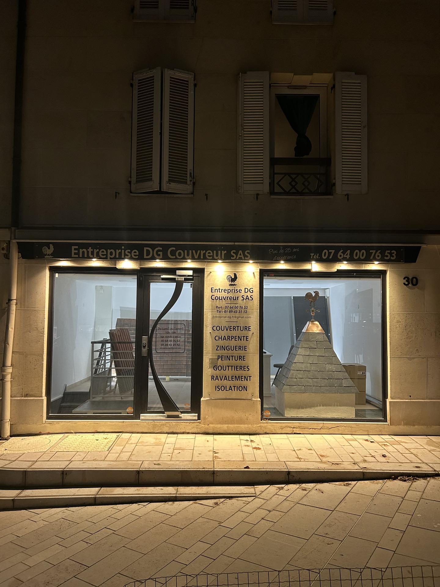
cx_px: 220
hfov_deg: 53.1
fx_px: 441
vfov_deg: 67.3
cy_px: 294
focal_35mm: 26
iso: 250
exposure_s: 1/50
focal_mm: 5.7
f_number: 1.5
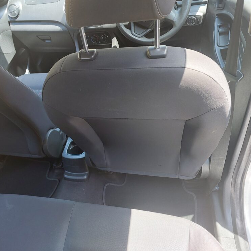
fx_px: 230
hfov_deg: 56.8
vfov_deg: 57.3
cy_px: 123
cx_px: 100
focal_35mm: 28
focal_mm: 5.06
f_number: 1.8
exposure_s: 1/50
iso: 80
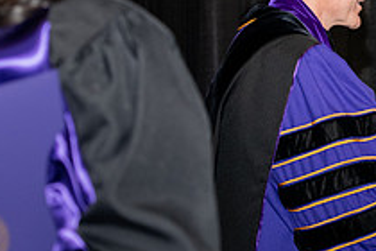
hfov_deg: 10.4
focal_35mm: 193
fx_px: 2016
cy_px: 71
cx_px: 508
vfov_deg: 7.1
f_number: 5.6
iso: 1600
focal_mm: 70
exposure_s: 1/200
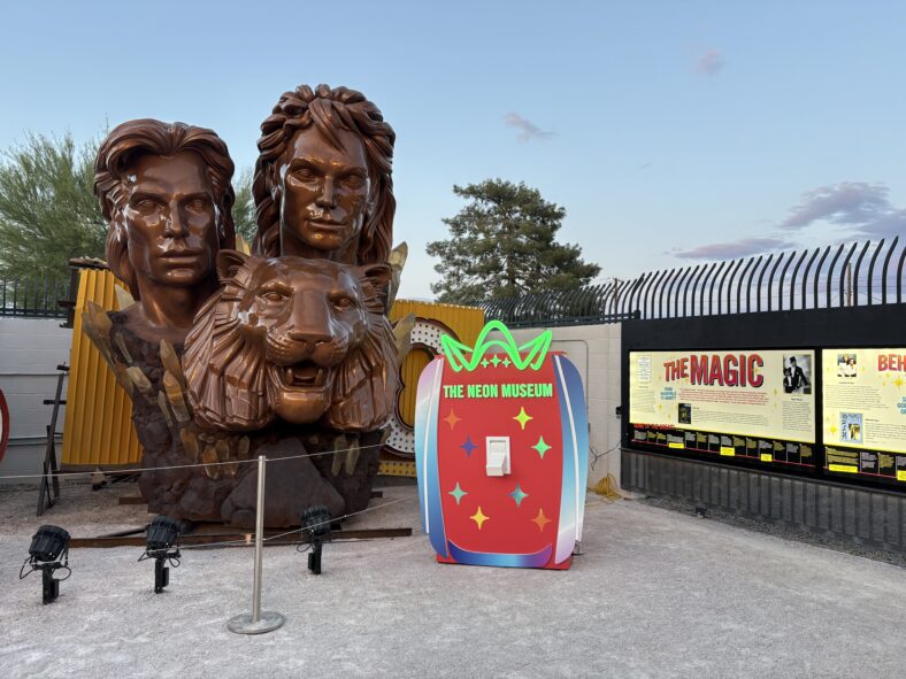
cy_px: 340
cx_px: 453
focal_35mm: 26
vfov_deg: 53.1
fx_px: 680
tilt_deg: +1.8
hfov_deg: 67.3
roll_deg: -0.1
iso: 125
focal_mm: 5.96
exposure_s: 1/64
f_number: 1.6
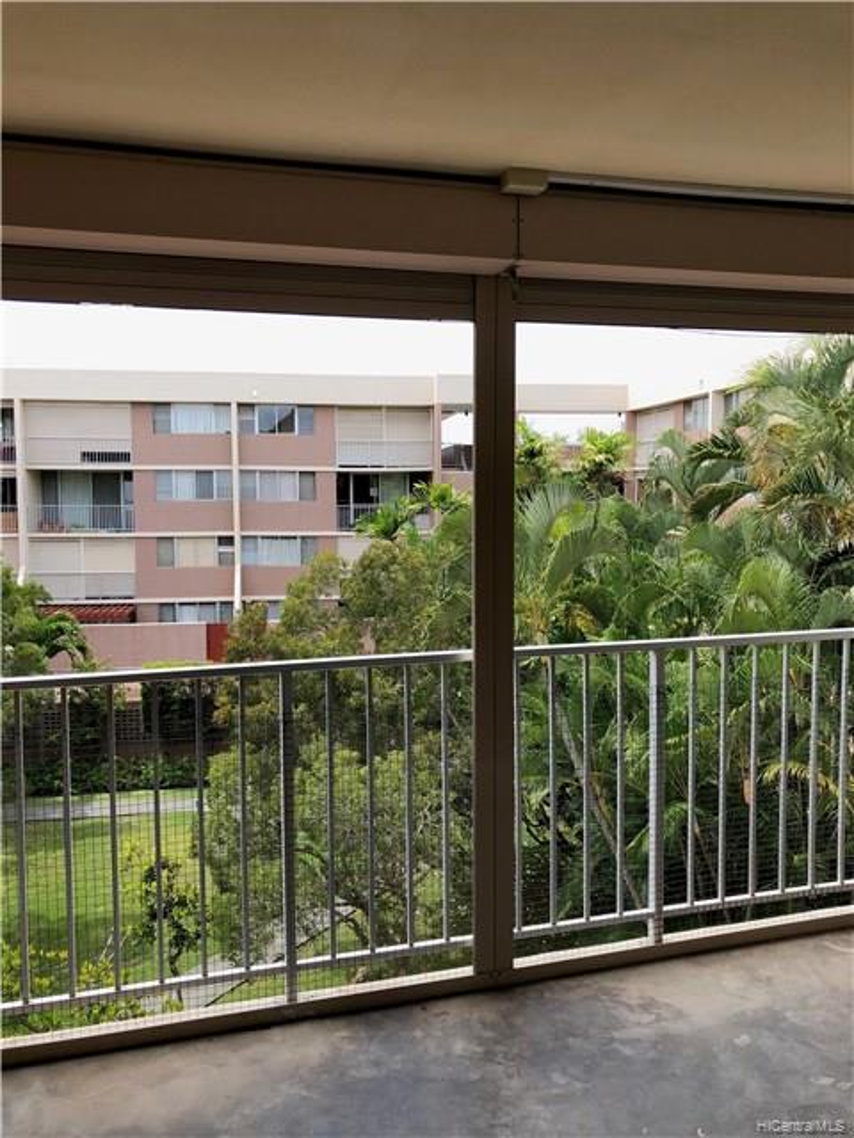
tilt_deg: -4.1
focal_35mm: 28
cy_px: 569
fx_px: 921
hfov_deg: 49.7
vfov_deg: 63.4
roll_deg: -0.2
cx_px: 427
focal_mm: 4
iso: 20
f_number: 1.8
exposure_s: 1/827
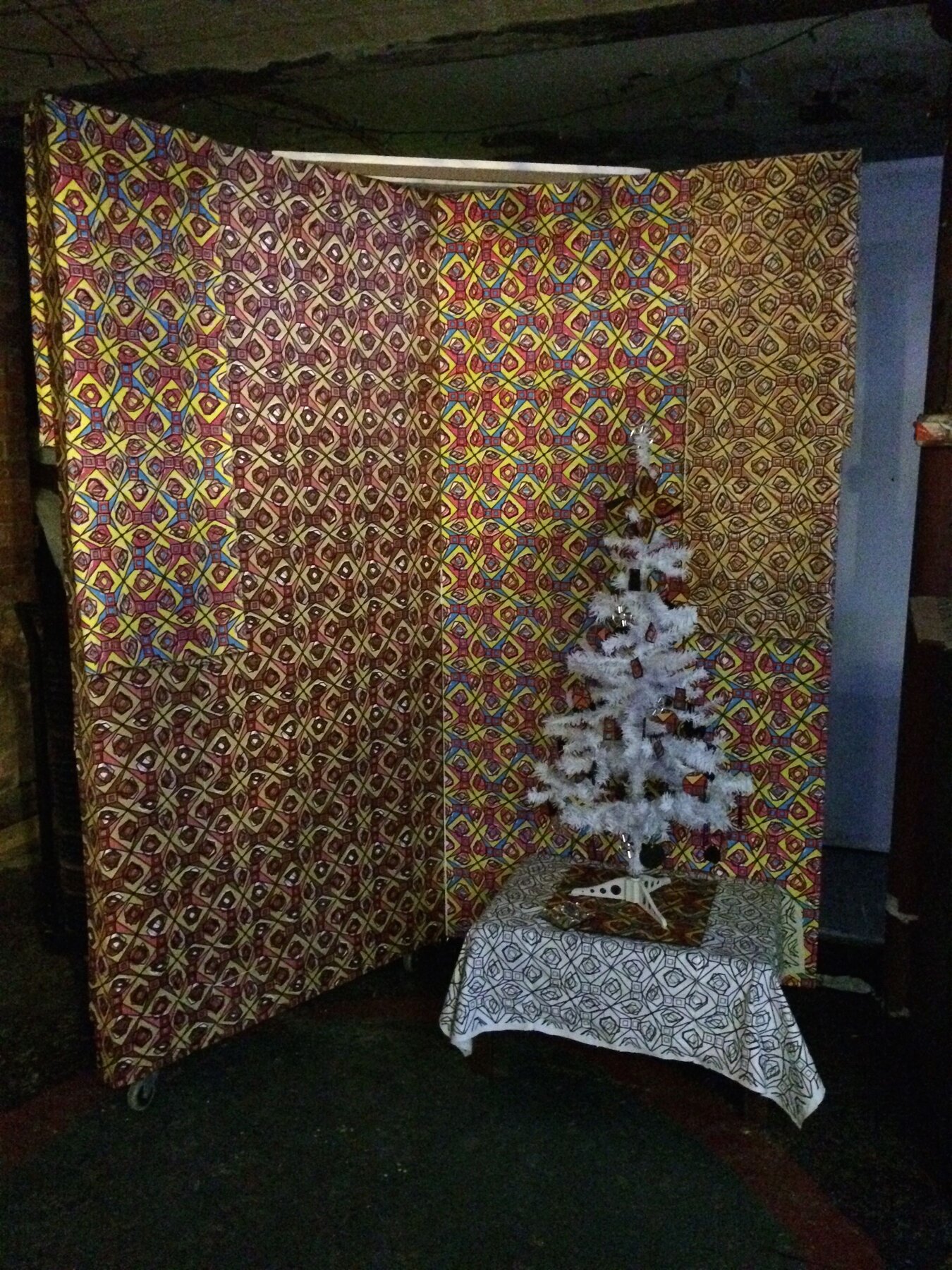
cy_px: 635
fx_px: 1063
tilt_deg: -11.8
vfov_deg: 61.7
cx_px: 476
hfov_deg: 48.2
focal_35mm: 29
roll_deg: +0.3
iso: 2000
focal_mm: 4.15
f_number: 2.2
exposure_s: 1/15
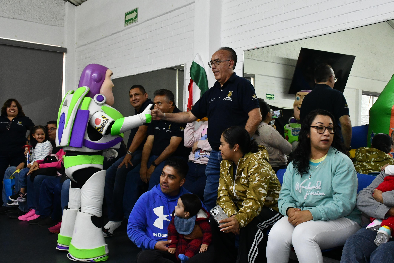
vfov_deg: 33.4
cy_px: 132
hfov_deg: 48.5
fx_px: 438
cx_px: 197
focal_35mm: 40
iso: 4000
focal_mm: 27
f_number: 9
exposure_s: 1/60
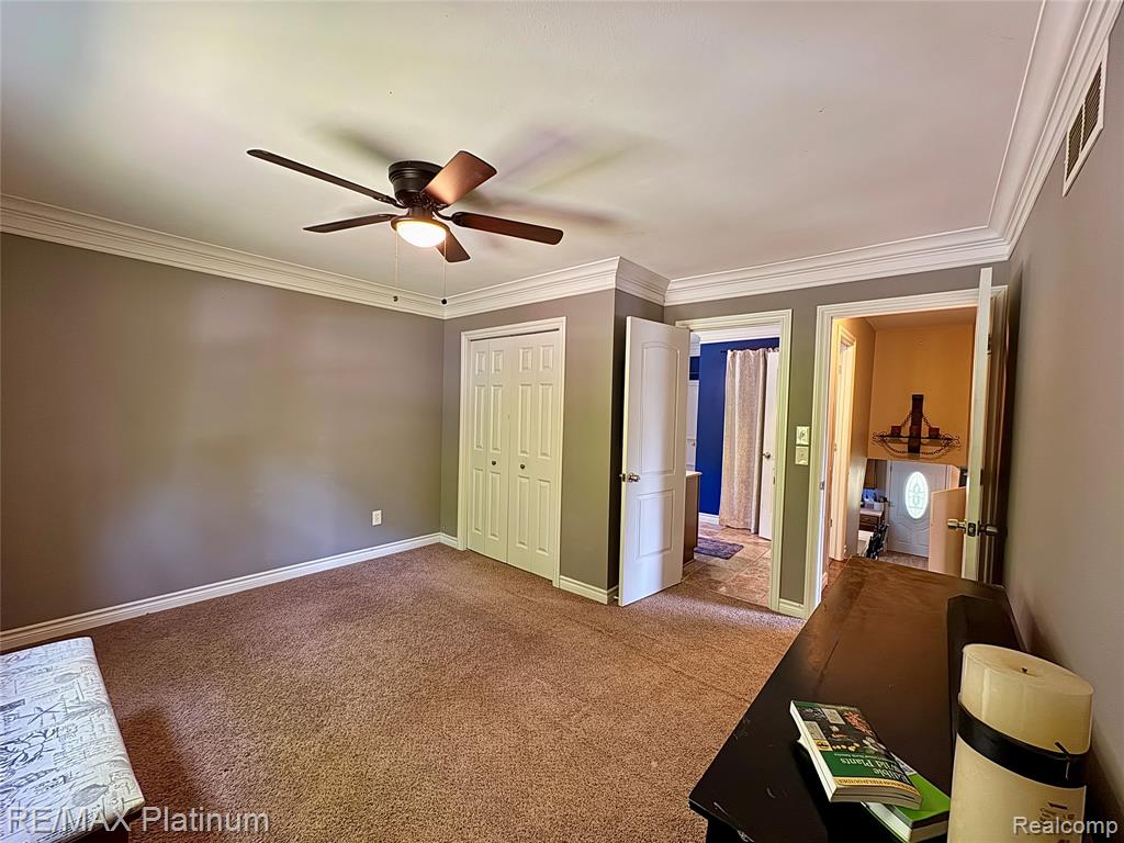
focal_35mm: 14
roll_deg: -1.6
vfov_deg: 85.7
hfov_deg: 102.1
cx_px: 562
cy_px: 422
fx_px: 455
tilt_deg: -2.5
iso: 500
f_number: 2.2
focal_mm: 2.22
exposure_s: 1/60
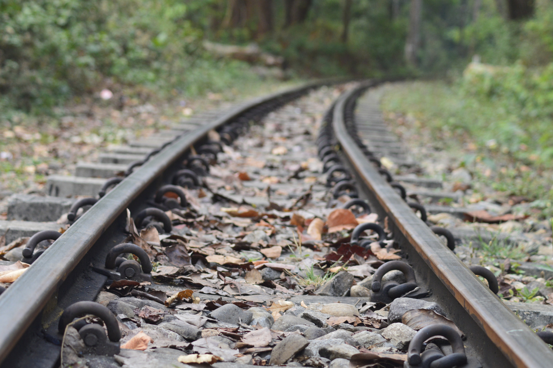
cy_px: 184
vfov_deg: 13.0
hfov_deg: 19.5
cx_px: 276
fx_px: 1612
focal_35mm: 105
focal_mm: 70
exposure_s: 1/125
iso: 800
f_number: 6.3
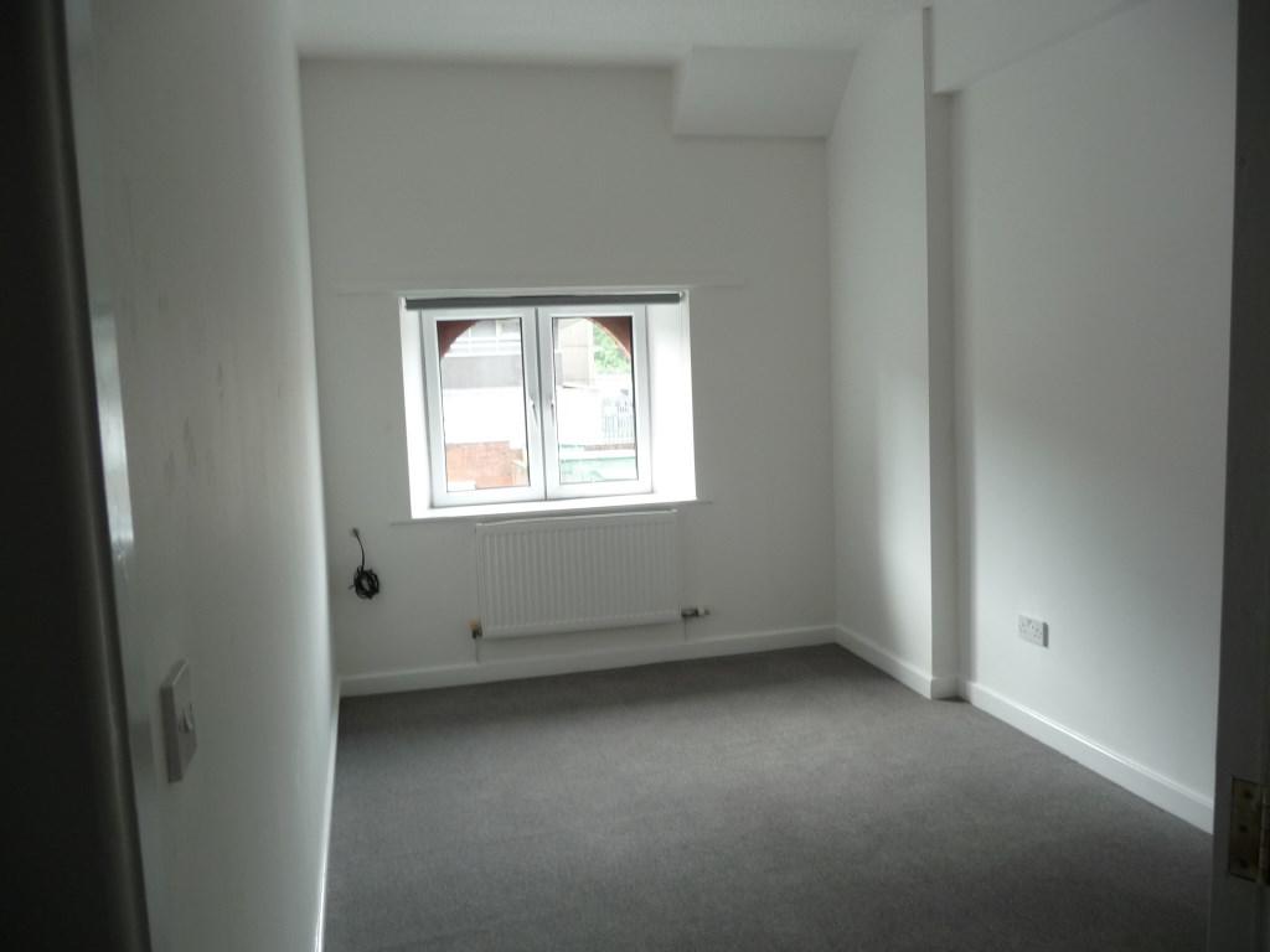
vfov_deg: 49.7
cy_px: 476
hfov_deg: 63.4
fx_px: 1027
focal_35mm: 28
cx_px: 635
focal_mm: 4.7
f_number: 3.3
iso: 125
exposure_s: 1/30
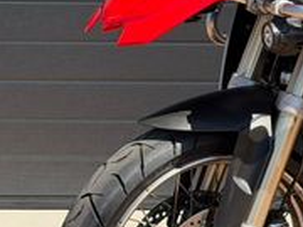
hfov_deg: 11.1
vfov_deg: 8.7
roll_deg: +0.0
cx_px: 470
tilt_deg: -8.4
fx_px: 1497
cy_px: 54
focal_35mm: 171
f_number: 1.78
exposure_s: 1/3096
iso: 100
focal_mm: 6.76
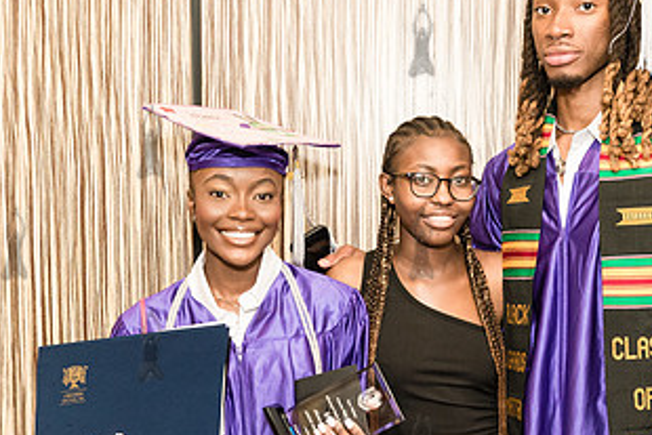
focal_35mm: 55
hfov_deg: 36.0
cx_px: 410
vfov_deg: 24.6
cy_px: 257
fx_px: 997
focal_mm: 26
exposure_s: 1/200
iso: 2000
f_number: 5
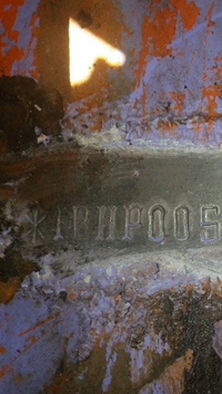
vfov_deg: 41.3
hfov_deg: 22.9
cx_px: 228
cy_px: 198
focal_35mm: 50
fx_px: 524
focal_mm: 6.1
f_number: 4.6
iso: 200
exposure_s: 1/50
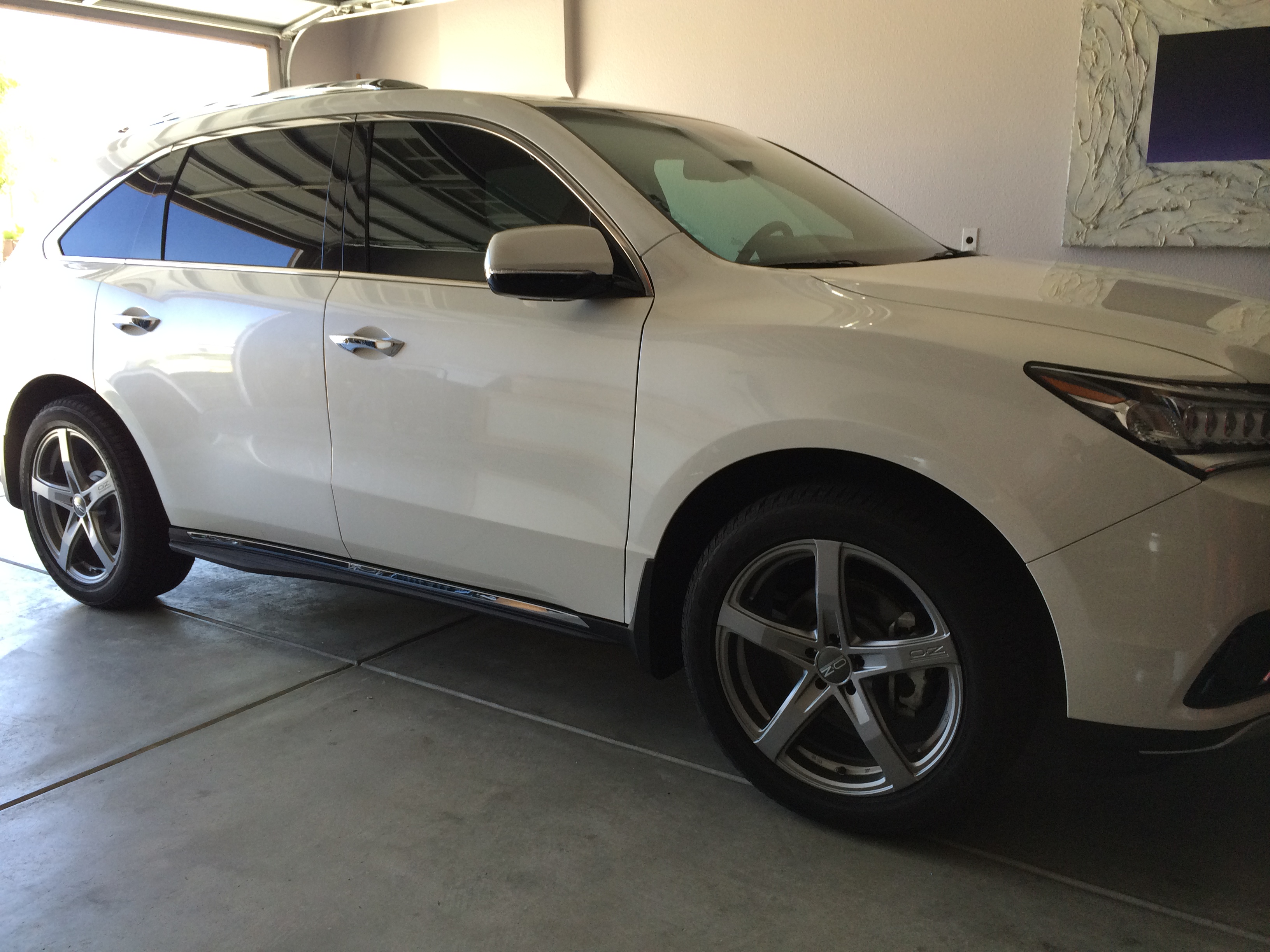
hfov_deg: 60.0
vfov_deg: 46.8
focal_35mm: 30
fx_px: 1101
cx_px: 635
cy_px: 476
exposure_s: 1/120
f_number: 2.2
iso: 64
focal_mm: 4.12
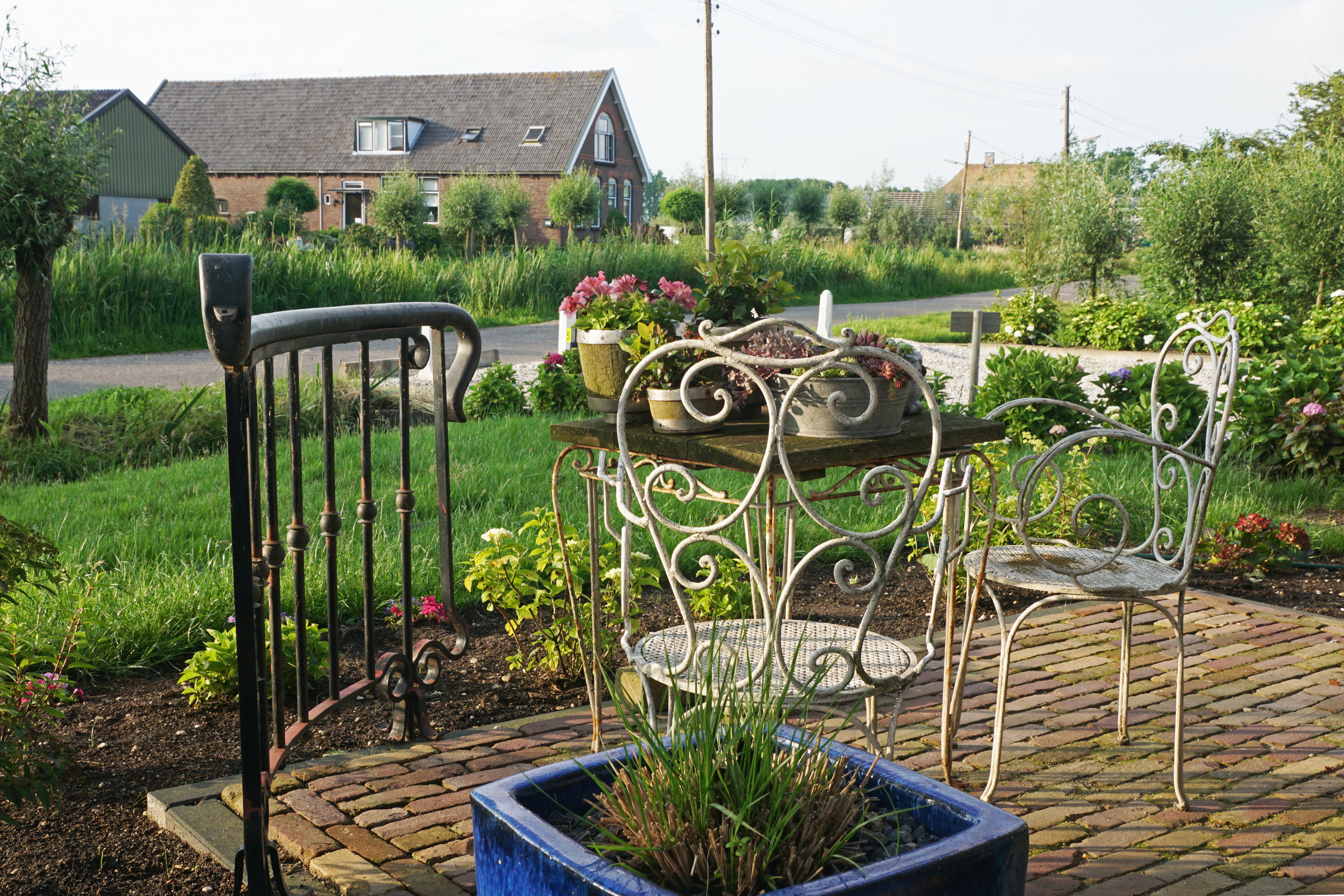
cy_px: 448
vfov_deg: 34.2
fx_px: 1456
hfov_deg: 49.6
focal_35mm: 39
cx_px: 672
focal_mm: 26
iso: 160
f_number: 10
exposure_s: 1/50
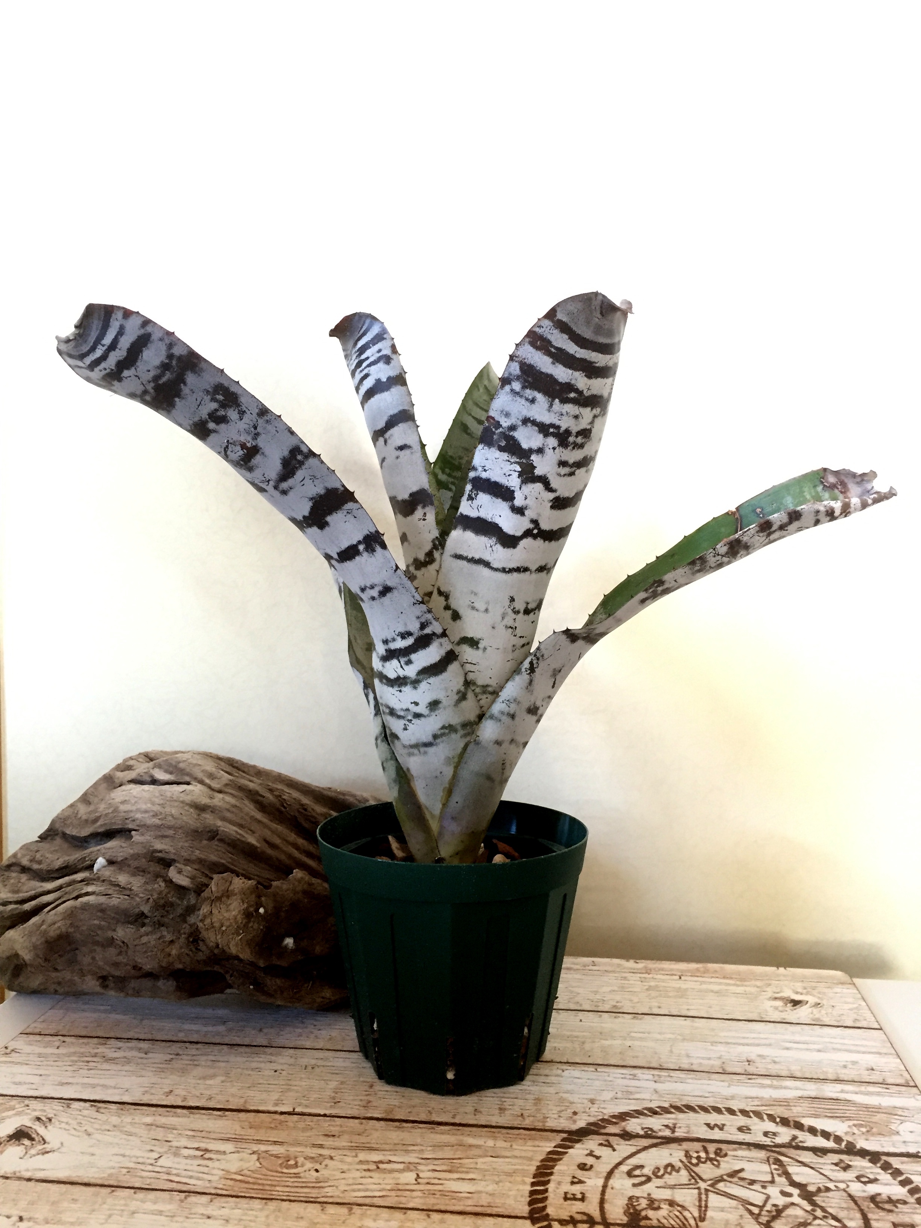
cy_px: 614
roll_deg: -0.7
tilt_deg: -2.2
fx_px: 1029
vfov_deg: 61.7
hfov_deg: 48.2
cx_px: 460
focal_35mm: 29
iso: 250
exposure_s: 1/24
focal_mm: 4.15
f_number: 2.2
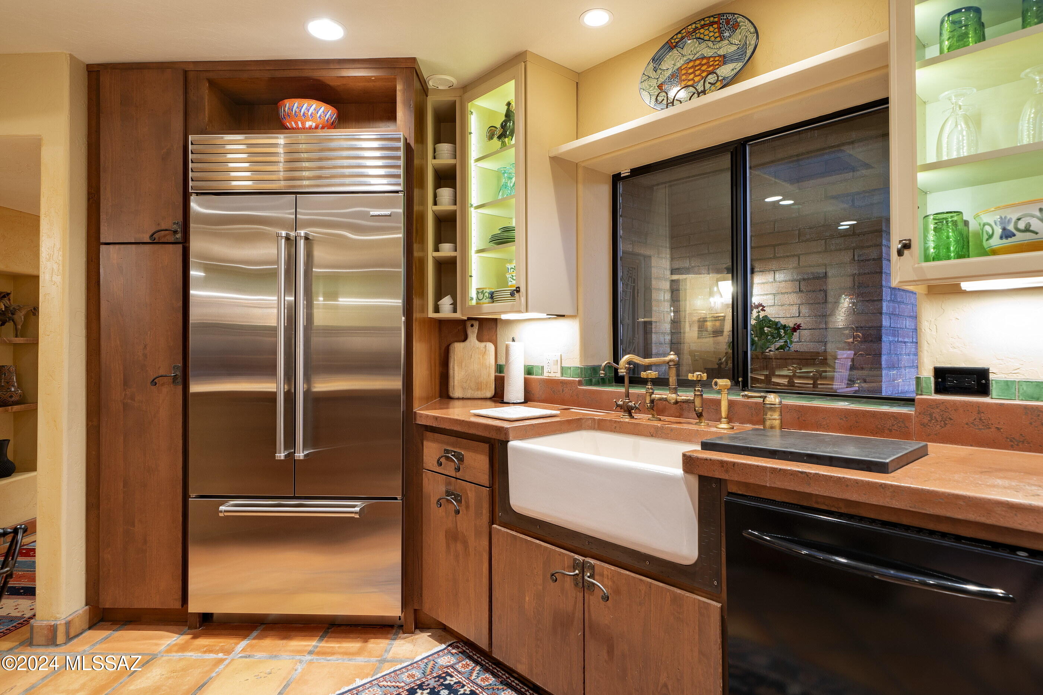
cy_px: 348
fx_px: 550
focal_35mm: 19
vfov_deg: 64.5
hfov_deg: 86.9
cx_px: 522
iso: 200
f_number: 7.1
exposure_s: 2
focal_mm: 19
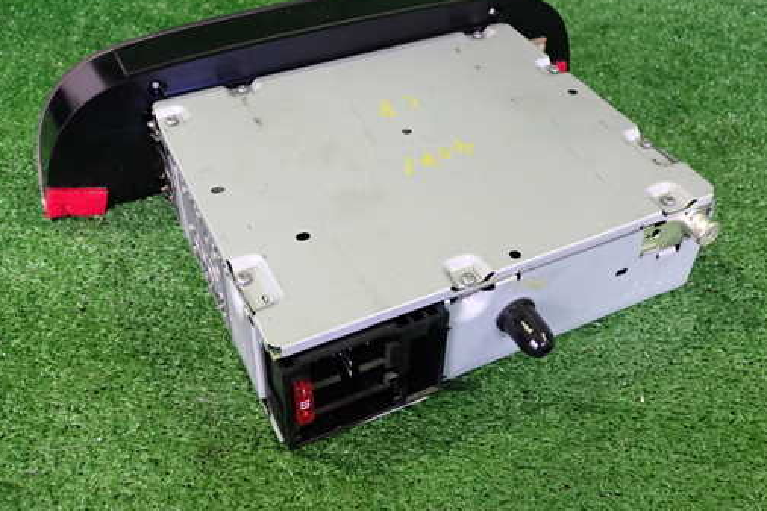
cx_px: 396
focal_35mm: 37
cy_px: 209
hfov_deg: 51.9
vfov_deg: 35.8
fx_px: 788
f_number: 2.3
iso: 320
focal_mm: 5.4
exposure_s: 1/30
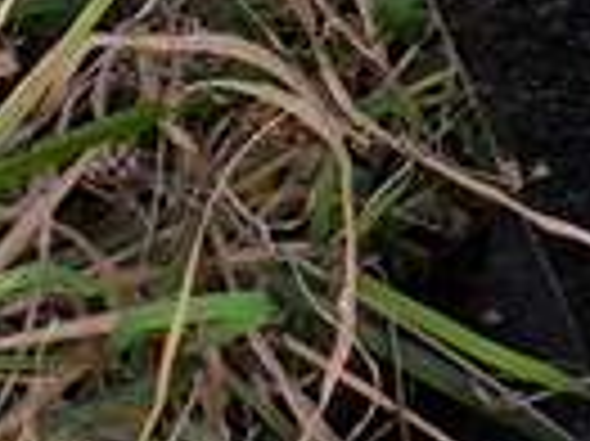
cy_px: -261
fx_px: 5194
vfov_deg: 4.8
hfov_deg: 6.2
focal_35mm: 305
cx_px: 1430
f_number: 1.7
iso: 80
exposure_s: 1/100
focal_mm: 4.71
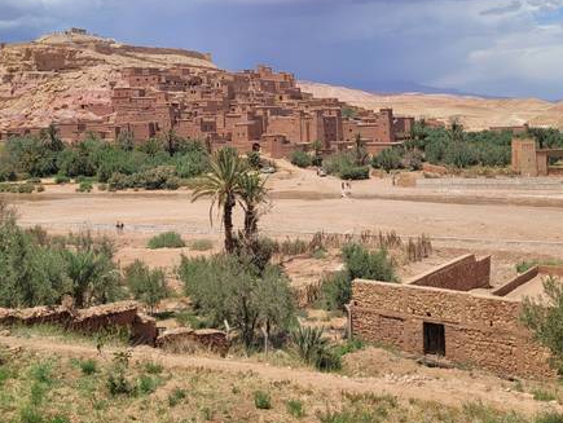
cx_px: 248
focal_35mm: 43
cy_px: 149
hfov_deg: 43.7
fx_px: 700
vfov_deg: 33.4
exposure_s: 1/3264
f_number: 1.8
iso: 40
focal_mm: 5.4
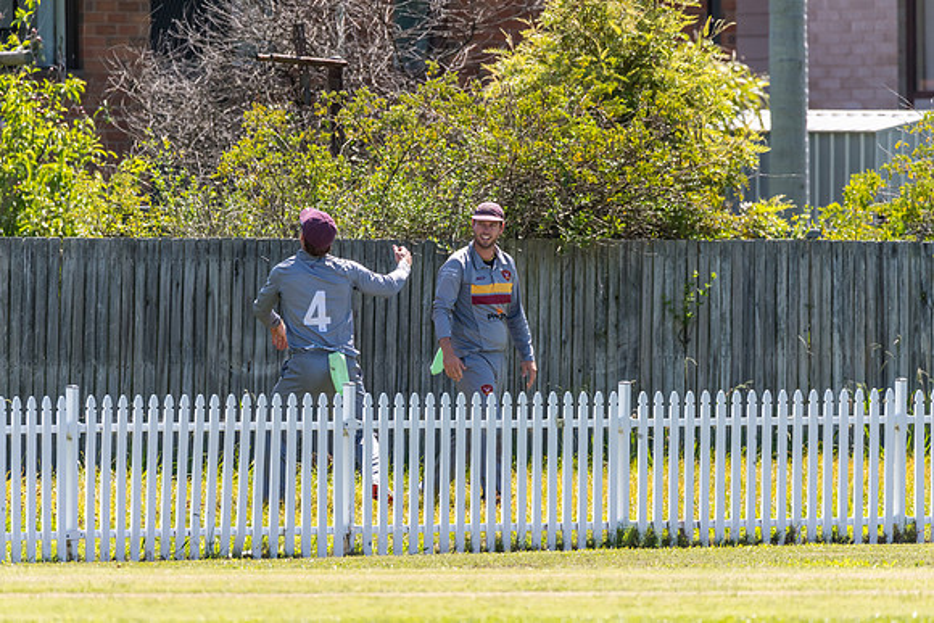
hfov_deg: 3.1
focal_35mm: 660
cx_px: 470
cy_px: 301
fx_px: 17129
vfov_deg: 2.1
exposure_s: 1/2000
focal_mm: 600
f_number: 6.3
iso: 1000
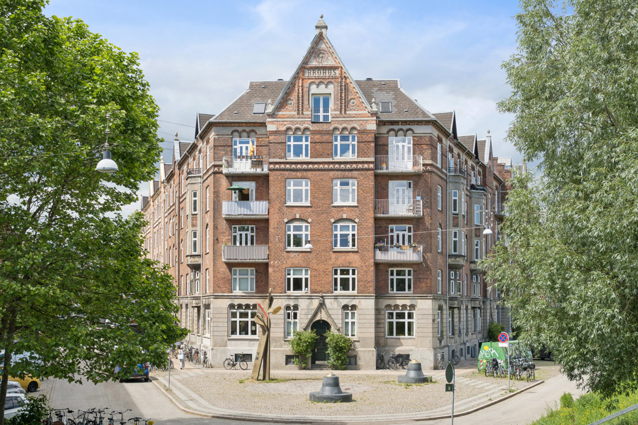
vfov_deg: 28.9
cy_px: 212
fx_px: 824
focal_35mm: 46
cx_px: 319
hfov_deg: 42.3
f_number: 8
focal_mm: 31
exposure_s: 1/320
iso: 200
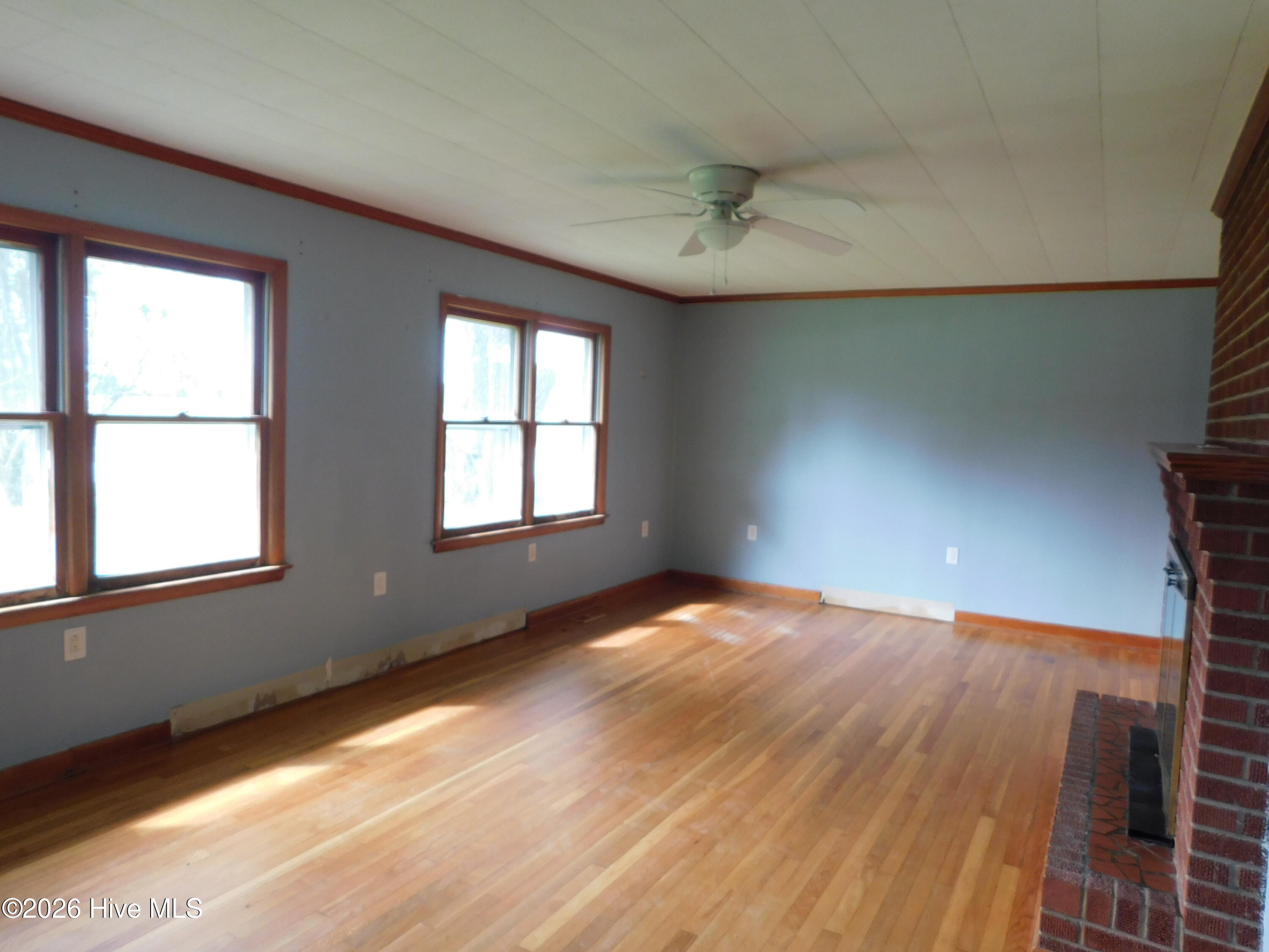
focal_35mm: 23
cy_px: 476
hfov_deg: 73.9
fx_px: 843
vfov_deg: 58.9
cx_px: 634
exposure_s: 1/50
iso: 125
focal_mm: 4
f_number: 3
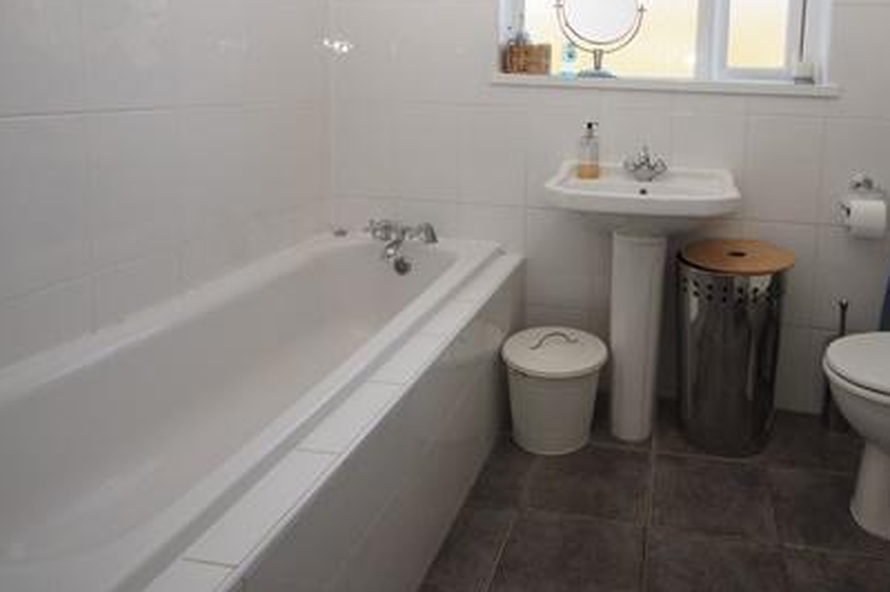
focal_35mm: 24
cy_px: 145
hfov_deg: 72.0
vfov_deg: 50.7
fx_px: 593
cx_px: 581
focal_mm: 10
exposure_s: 1/60
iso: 200
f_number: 5
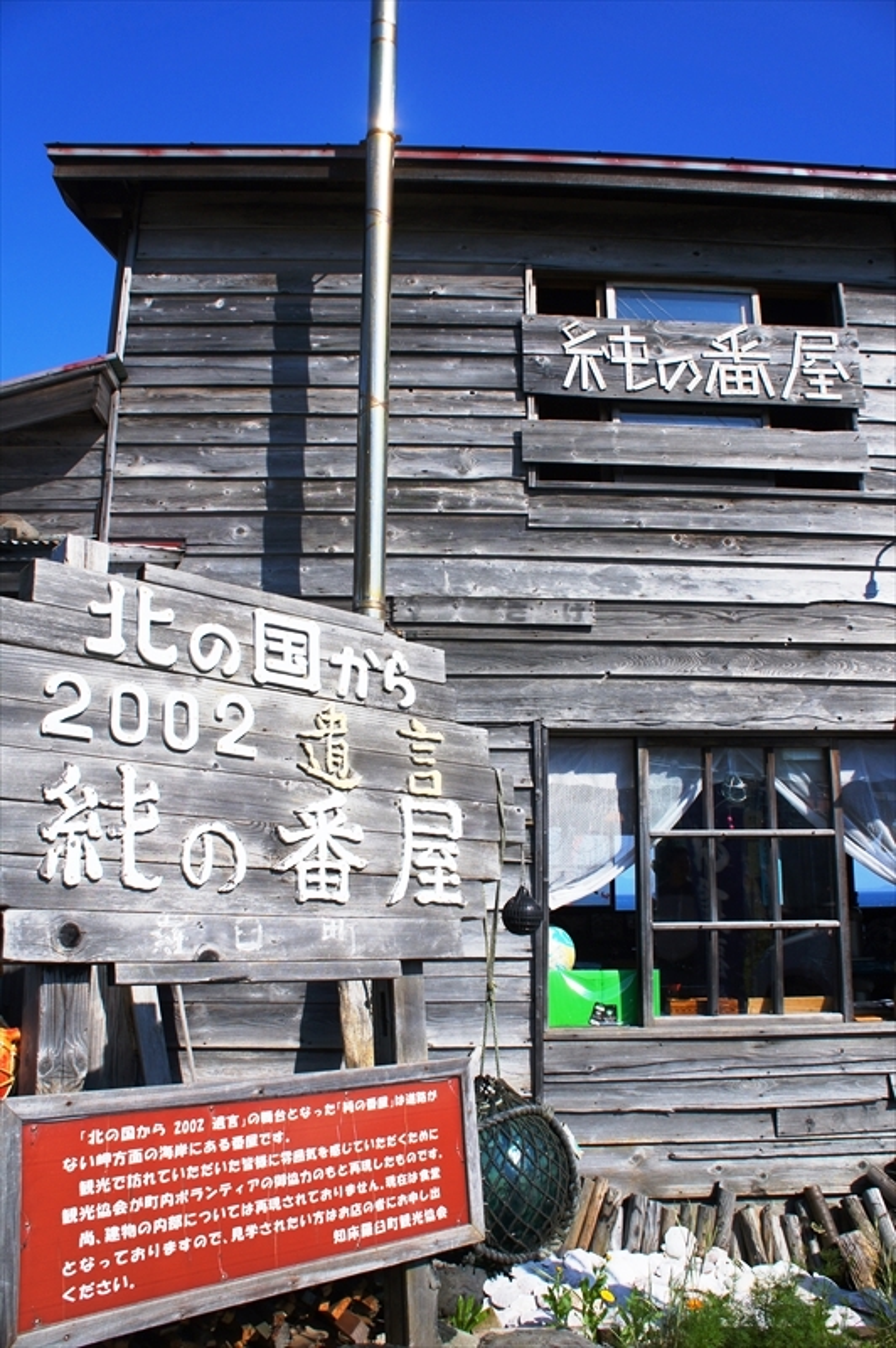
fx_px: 1010
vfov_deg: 67.4
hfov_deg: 47.9
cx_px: 448
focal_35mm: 27
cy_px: 674
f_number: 8
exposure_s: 1/640
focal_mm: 18
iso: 200
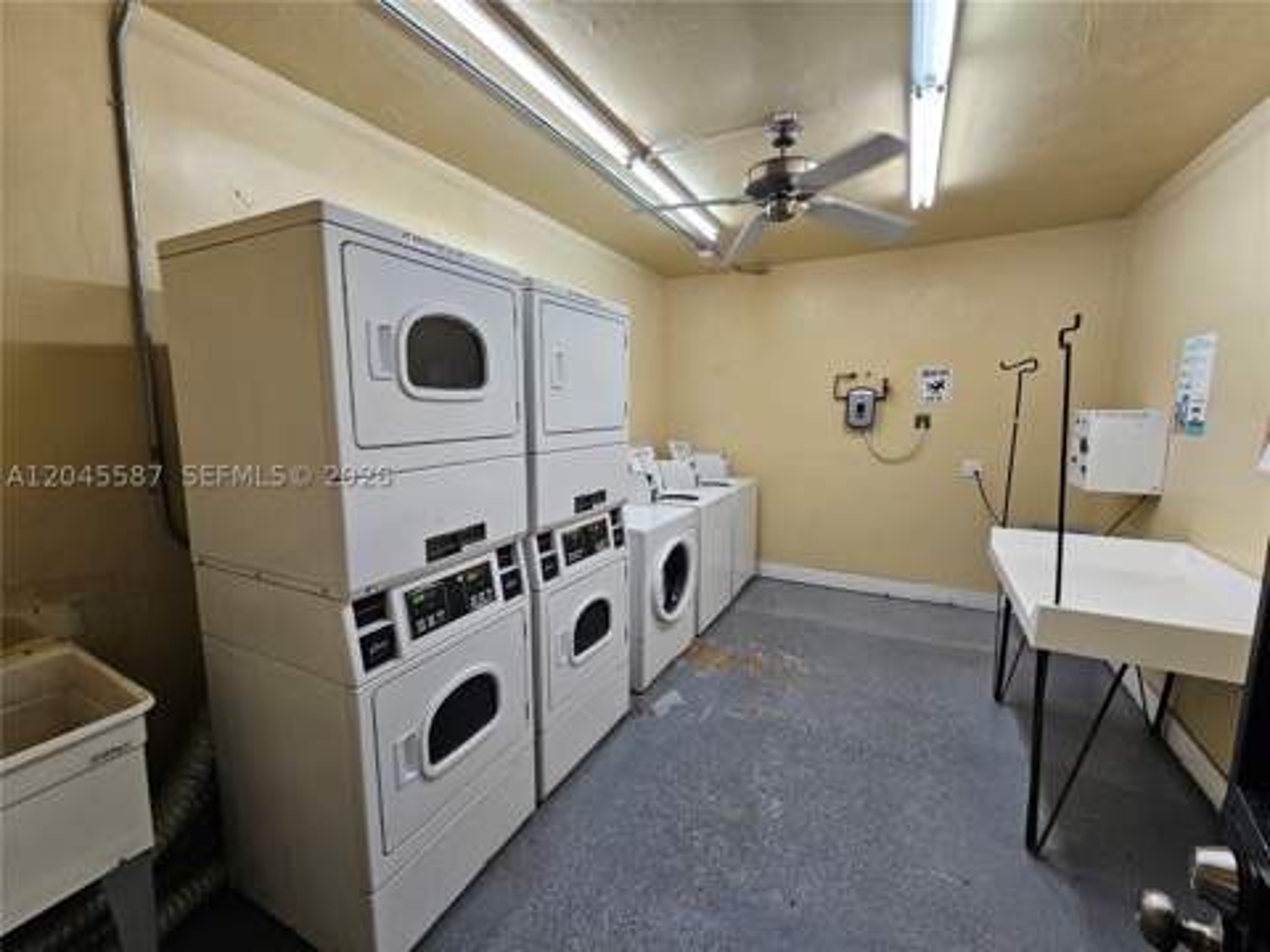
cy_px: 476
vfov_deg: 89.9
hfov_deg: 106.2
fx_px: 477
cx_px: 635
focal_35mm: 13
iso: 125
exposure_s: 1/60
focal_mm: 2.2
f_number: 2.2
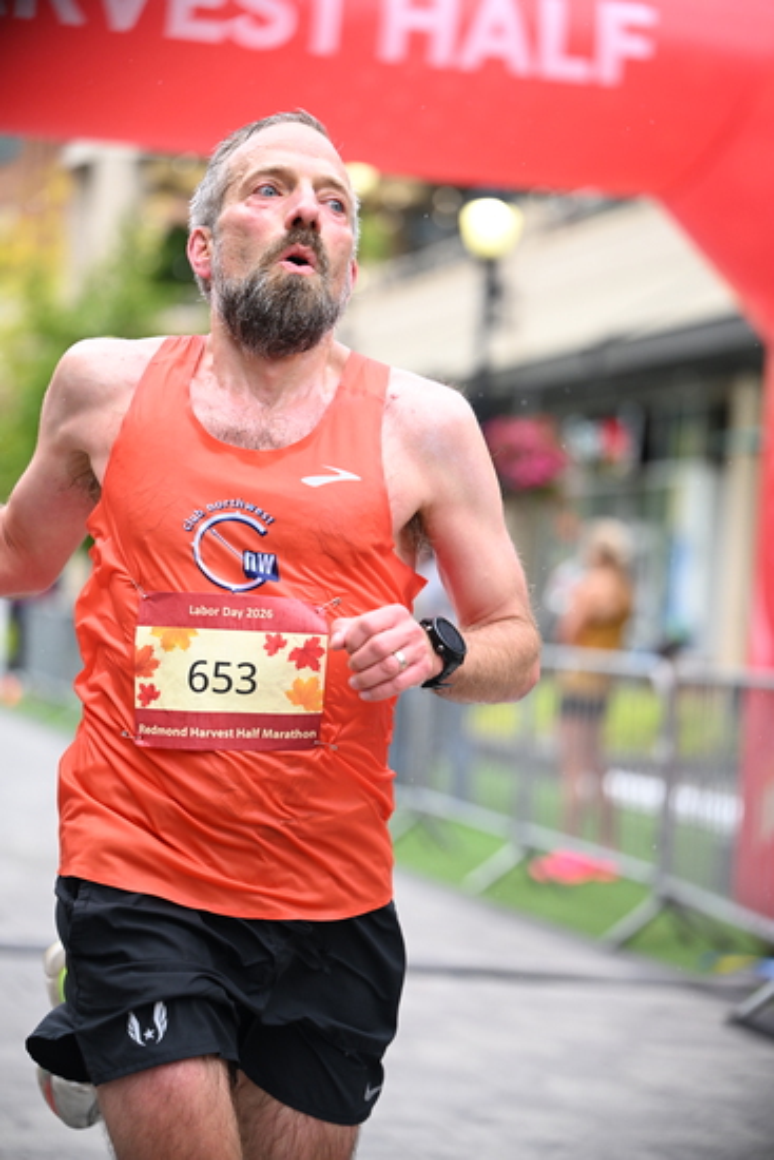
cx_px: 387
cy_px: 580
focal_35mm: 93
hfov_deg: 14.7
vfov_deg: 21.9
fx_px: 2997
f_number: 2.8
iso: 1250
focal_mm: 93
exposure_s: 1/1600
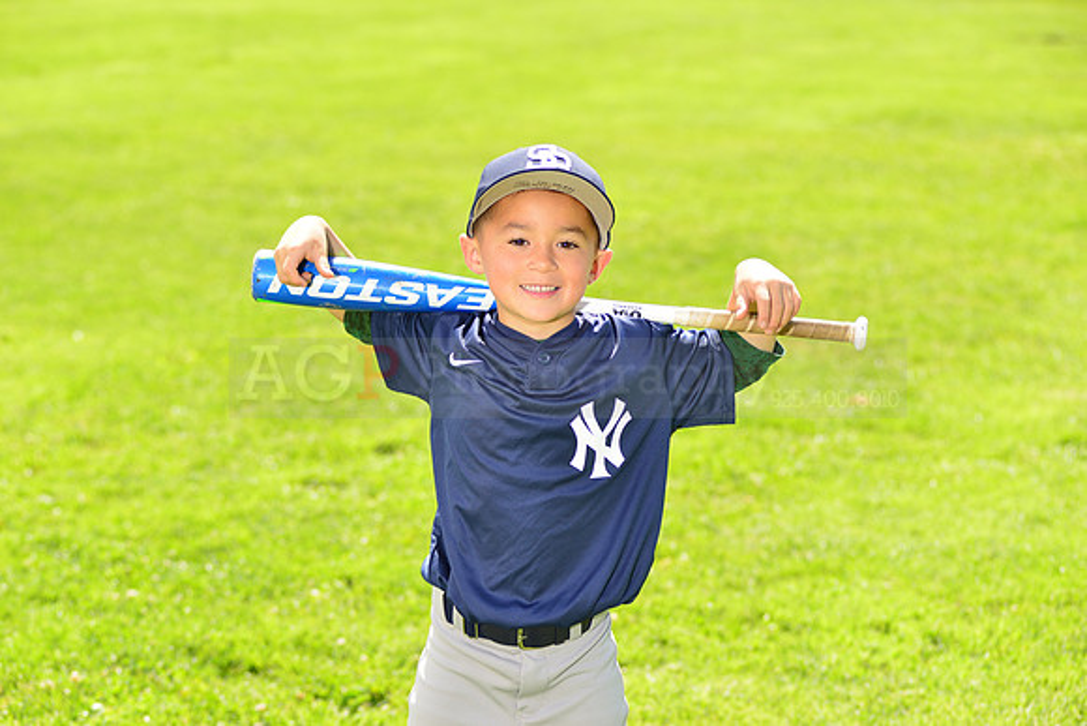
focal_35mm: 95
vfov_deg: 14.4
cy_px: 363
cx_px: 544
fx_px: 2869
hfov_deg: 21.5
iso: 100
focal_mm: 95
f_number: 5
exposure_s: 1/250
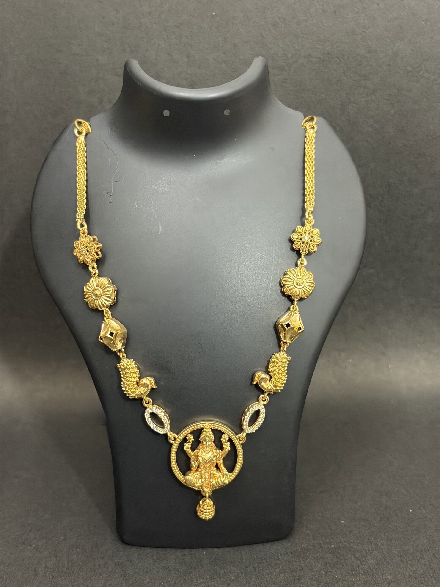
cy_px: 294
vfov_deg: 36.8
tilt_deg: -21.5
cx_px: 220
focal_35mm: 52
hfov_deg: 28.0
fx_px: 881
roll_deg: +1.5
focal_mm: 5.96
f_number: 1.6
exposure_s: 1/33
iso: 200
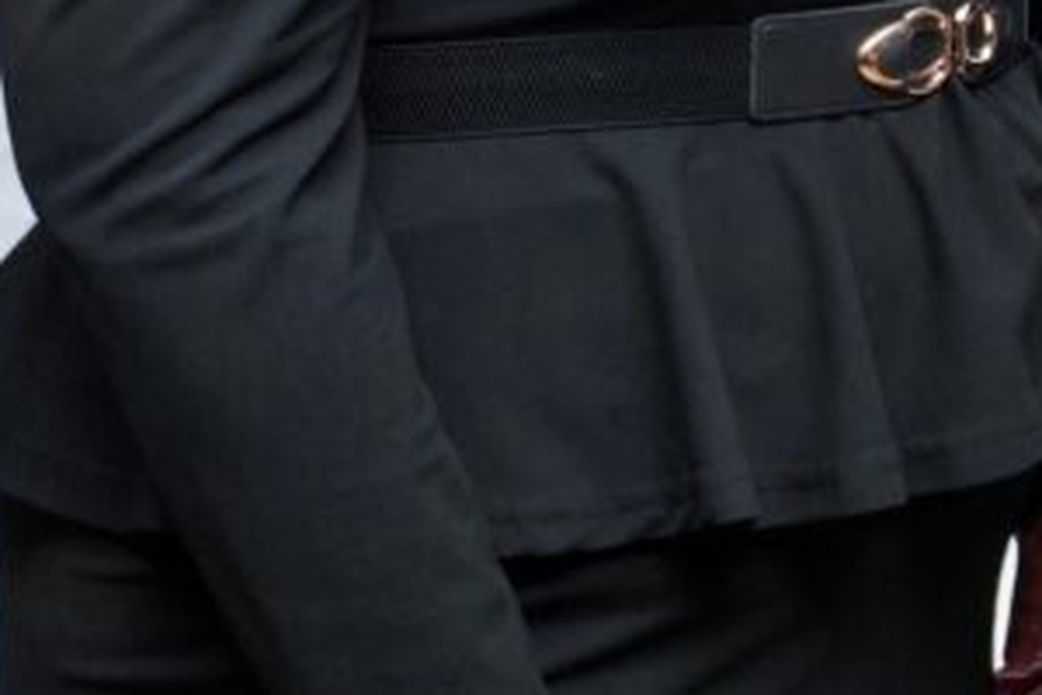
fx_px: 4920
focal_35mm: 170
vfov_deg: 7.9
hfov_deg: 10.9
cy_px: -469
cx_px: 2181
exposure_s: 1/160
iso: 2000
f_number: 4
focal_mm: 34
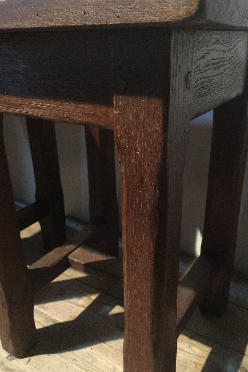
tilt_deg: -23.7
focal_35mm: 31
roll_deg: +1.3
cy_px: 186
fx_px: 320
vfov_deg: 60.3
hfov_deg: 42.3
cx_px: 132
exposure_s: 1/17
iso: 640
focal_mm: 4.15
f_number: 2.2
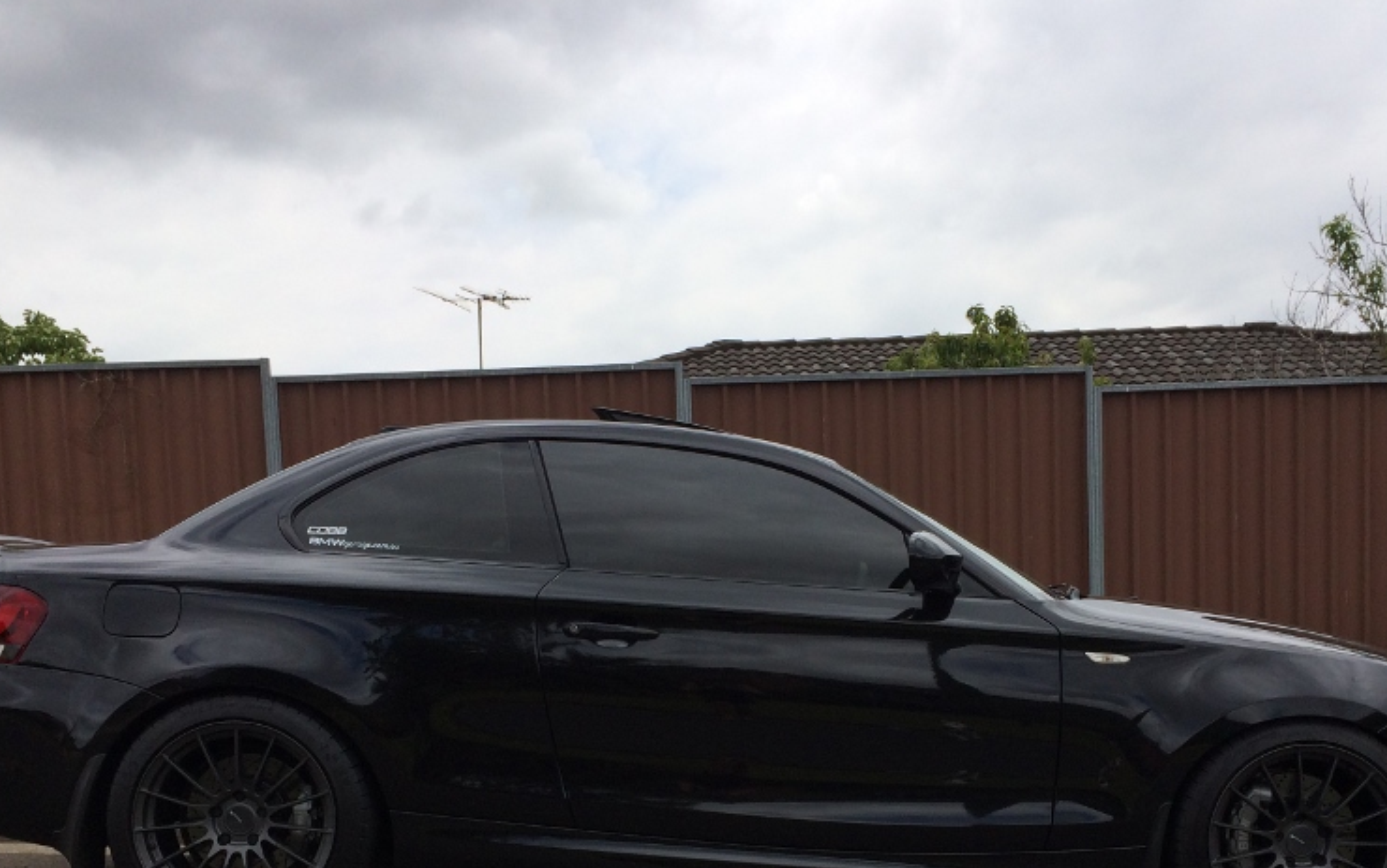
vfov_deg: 28.6
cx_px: 725
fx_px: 1664
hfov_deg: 45.2
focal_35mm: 44
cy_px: 690
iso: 40
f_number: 2.2
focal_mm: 4.12
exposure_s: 1/2933
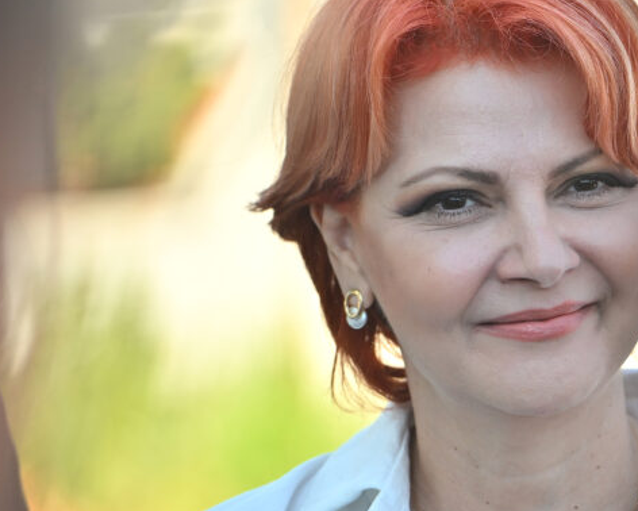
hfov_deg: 4.7
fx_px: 7688
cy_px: 209
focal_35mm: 407
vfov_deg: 3.8
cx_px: 522
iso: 250
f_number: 4
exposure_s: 1/800
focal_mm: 200
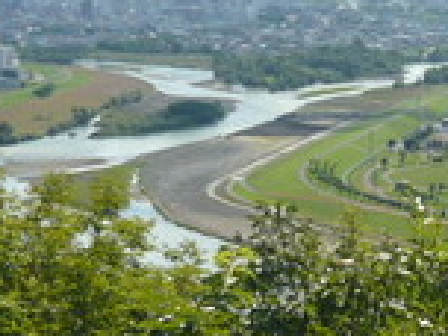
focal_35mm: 160
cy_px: 122
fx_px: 2071
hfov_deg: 12.0
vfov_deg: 9.3
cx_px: 578
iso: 100
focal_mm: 6
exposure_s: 1/200
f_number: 8
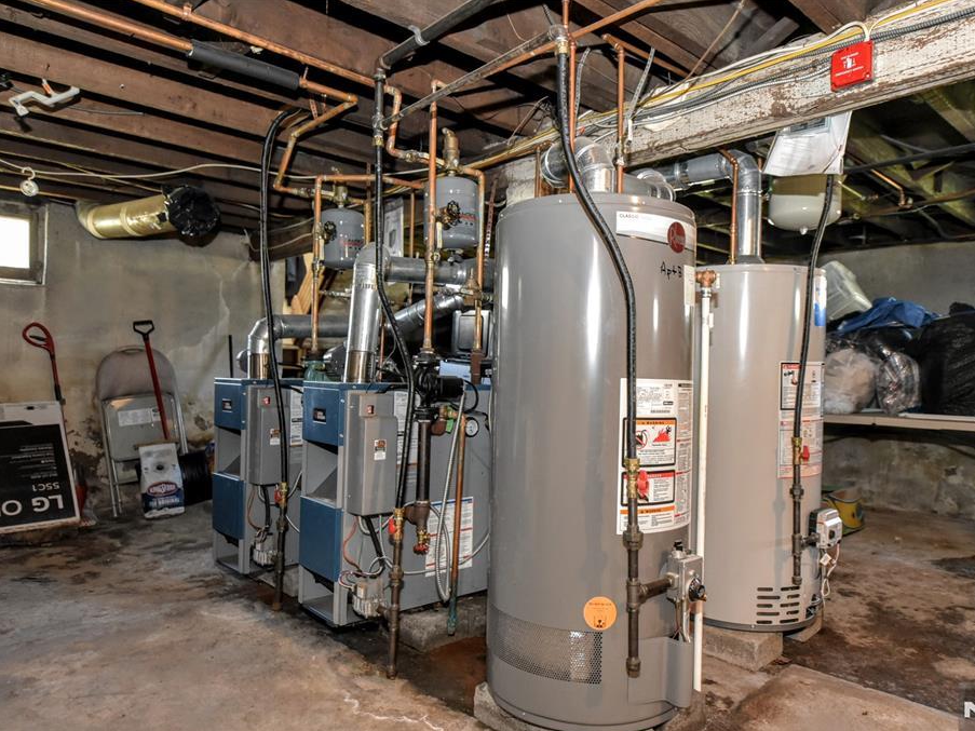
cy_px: 367
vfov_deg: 56.8
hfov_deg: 71.5
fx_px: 676
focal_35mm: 24
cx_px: 516
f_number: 2.8
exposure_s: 1/60
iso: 3200
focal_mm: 22
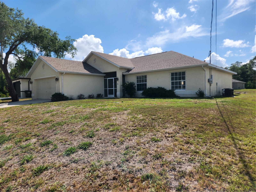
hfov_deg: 73.9
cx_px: 128
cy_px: 96
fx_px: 170
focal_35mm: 23
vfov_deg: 58.9
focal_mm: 5.4
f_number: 1.8
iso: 20
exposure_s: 1/1839
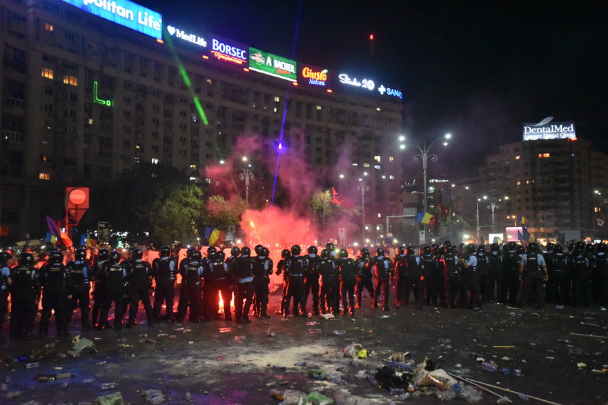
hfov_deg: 54.4
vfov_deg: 37.8
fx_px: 591
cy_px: 202
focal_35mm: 35
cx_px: 304
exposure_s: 1/100
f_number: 4
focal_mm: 35
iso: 10000
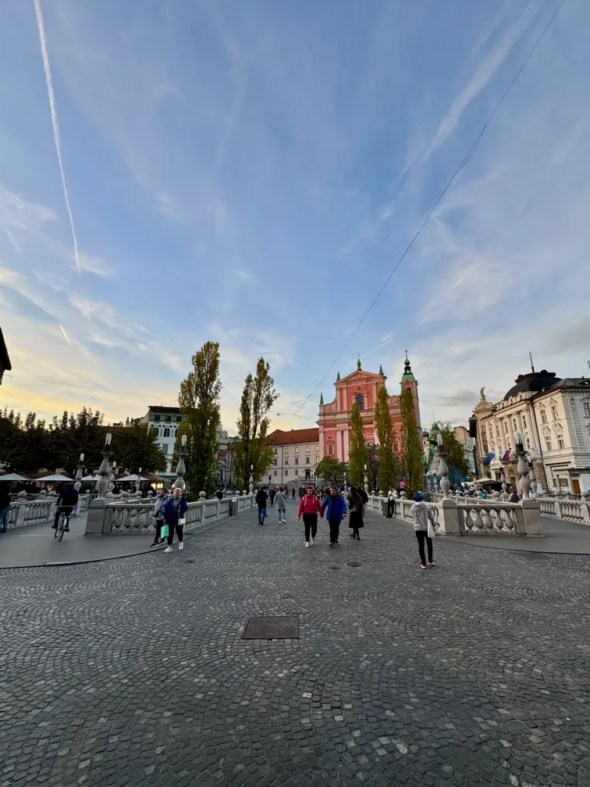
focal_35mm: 15
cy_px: 400
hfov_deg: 81.7
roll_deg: +0.8
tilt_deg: +15.8
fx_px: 341
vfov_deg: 98.2
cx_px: 300
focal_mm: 2.22
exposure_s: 1/151
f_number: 2.2
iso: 40
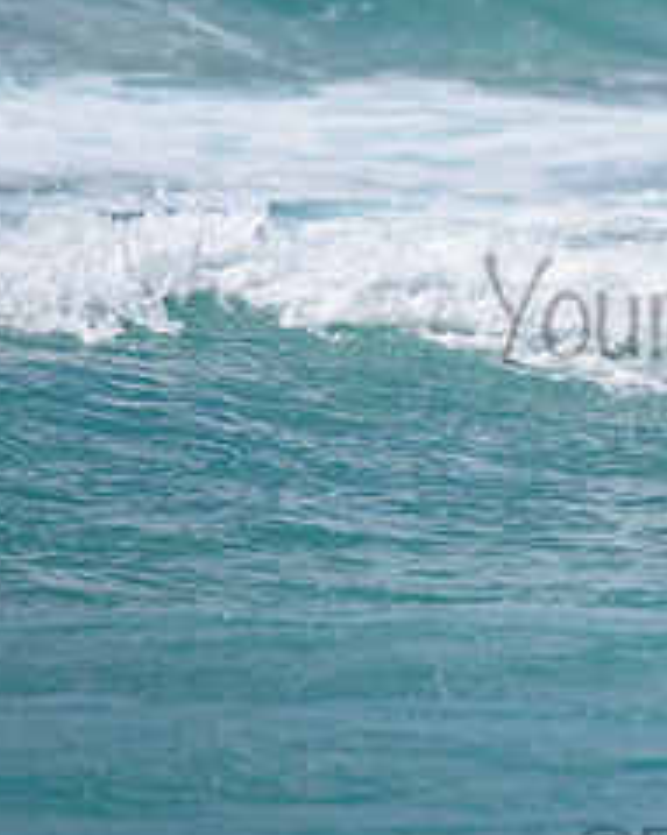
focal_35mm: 1286
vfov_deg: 1.5
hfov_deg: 1.2
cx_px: 820
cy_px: 127
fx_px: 31753
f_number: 5.6
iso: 80
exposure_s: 1/2000
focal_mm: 460
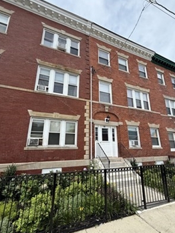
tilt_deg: +15.4
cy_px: 119
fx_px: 108
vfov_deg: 94.5
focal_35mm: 16
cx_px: 91
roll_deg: -0.6
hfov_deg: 78.1
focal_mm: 2.22
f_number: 2.2
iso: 50
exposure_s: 1/928
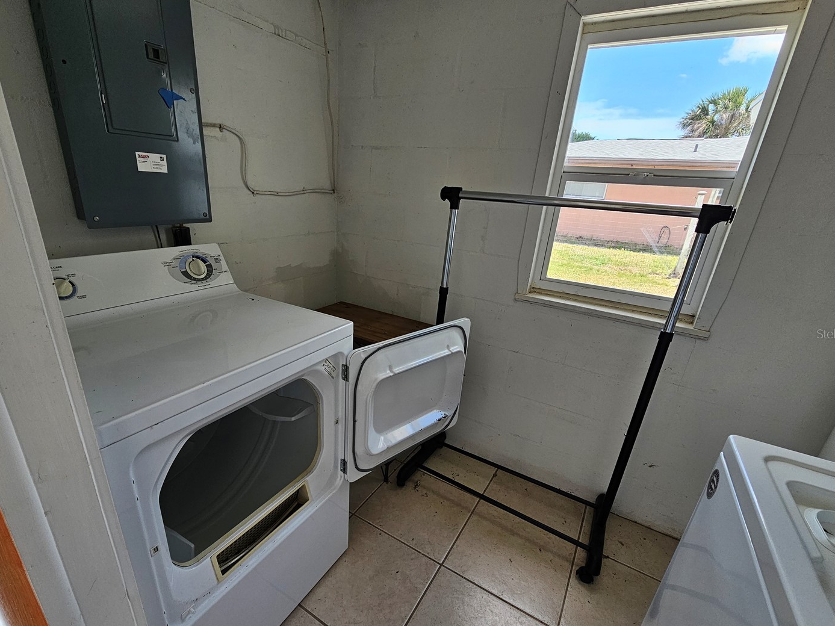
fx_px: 362
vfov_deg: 81.6
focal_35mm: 15
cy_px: 333
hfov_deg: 98.1
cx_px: 392
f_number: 2.2
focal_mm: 2.2
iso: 80
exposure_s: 1/207
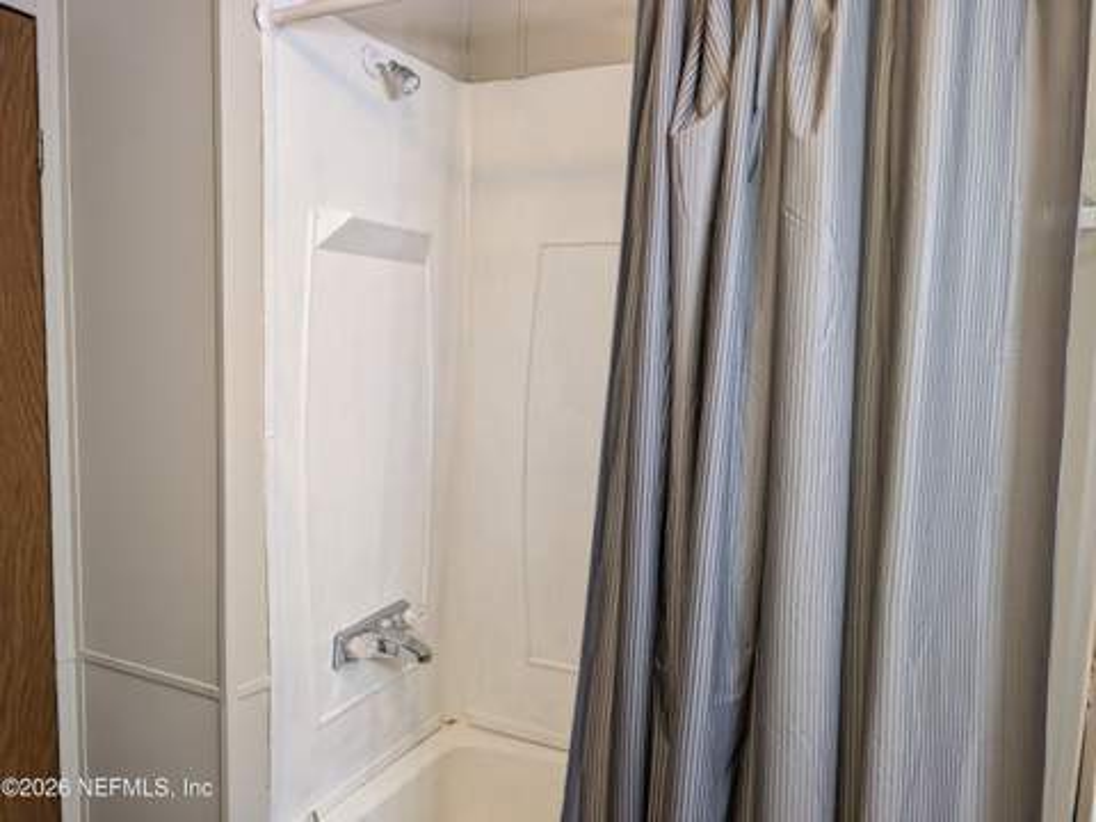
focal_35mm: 24
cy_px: 411
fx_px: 760
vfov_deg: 56.8
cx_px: 548
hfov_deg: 71.6
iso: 158
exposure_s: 1/85
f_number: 1.68
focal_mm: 6.9
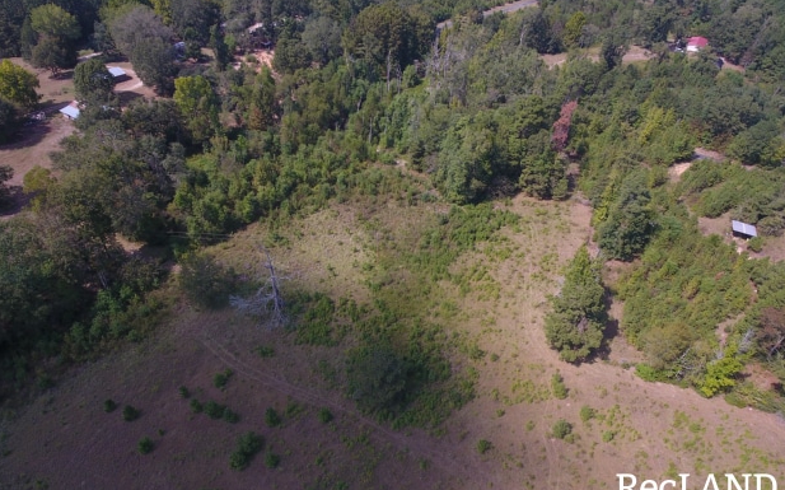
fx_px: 470
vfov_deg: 54.9
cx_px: 379
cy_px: 269
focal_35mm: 22
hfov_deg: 79.7
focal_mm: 3.61
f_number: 2.8
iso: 100
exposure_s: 1/532
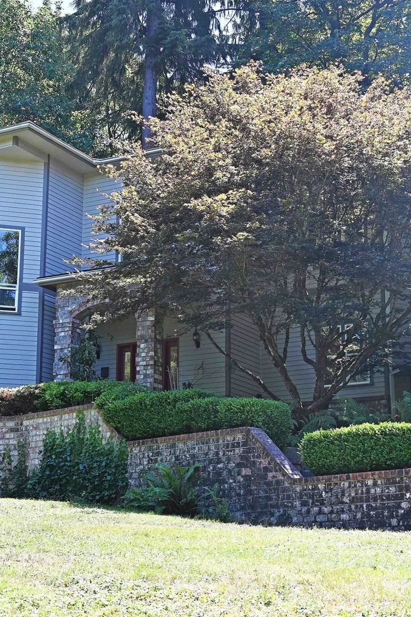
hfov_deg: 22.3
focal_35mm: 61
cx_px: 210
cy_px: 307
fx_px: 1045
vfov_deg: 32.9
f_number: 5.6
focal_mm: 40
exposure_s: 1/250
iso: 200
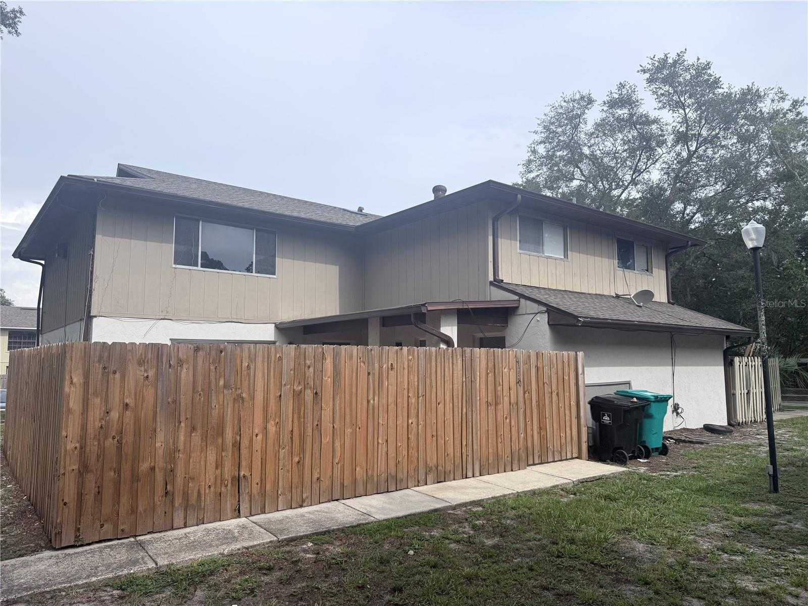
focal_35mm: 24
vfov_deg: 56.8
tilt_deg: +6.8
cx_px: 404
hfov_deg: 71.6
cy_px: 303
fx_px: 560
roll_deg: +0.9
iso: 80
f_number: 1.78
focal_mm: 6.76
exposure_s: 1/5319
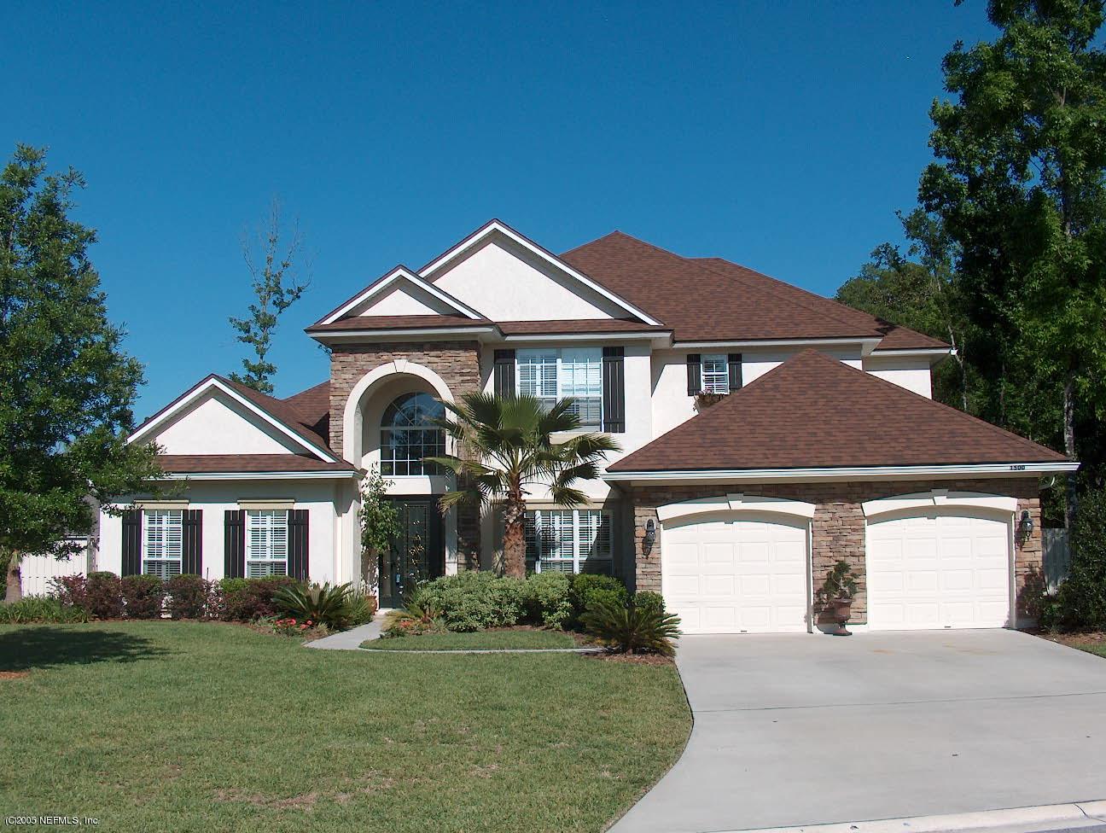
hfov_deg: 50.1
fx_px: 1184
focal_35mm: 37
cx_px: 553
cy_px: 416
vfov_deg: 38.8
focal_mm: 7.6
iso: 100
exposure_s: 1/407
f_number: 8
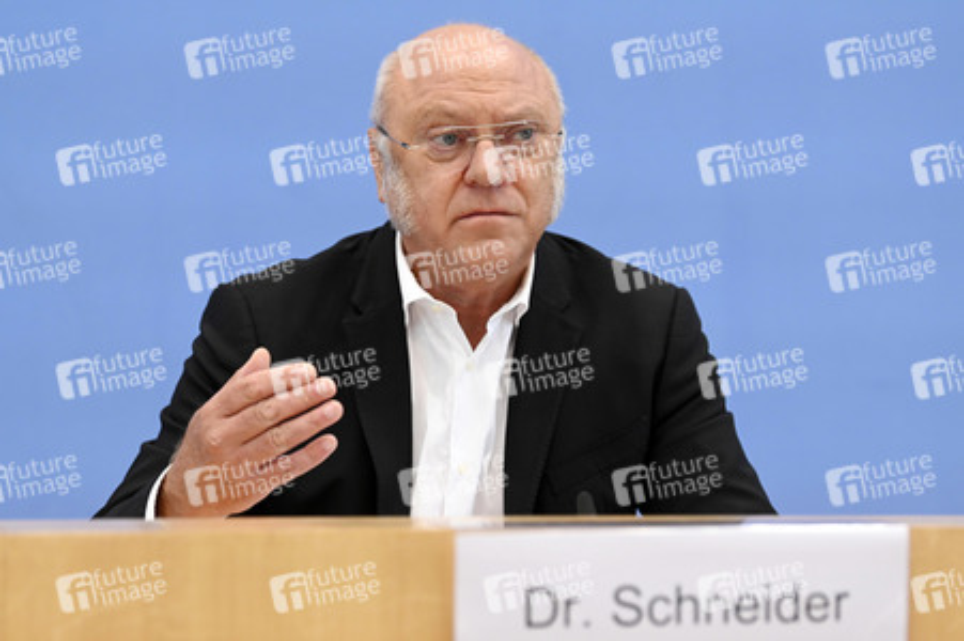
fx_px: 2301
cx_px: 482
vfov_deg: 15.9
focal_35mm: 86
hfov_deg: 23.7
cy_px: 320
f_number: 4.5
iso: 2500
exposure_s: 1/640
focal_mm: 86
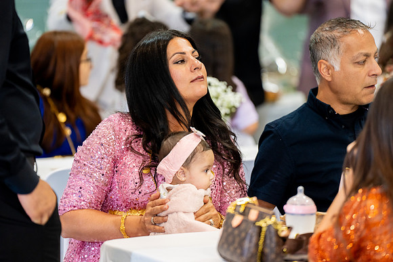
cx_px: 196
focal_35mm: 200
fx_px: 2184
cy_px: 131
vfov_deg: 6.9
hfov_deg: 10.3
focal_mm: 200
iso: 1250
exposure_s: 1/200
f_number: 2.8
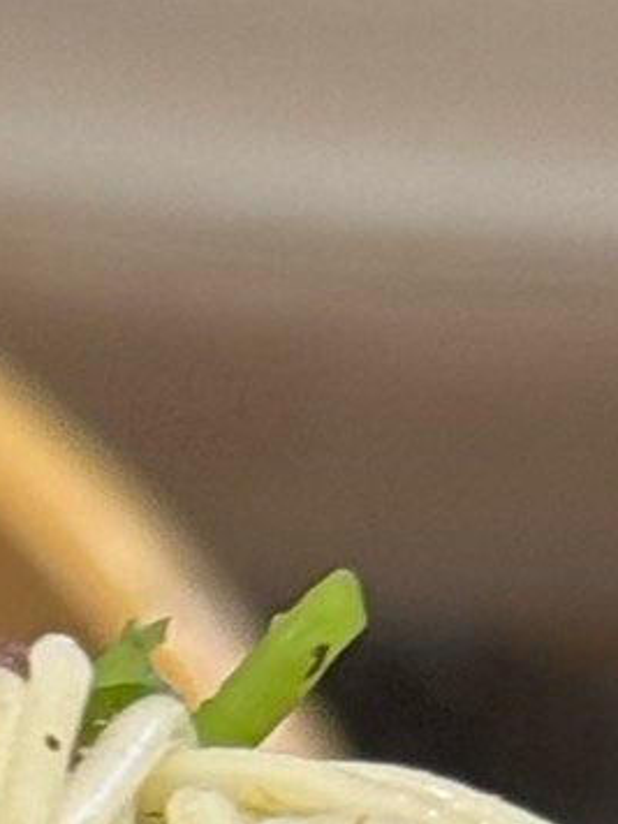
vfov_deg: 5.1
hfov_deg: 3.9
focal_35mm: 368
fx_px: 8760
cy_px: 2523
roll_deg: -1.9
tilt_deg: -35.0
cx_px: -1470
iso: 50
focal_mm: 6.76
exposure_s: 1/50
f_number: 1.78
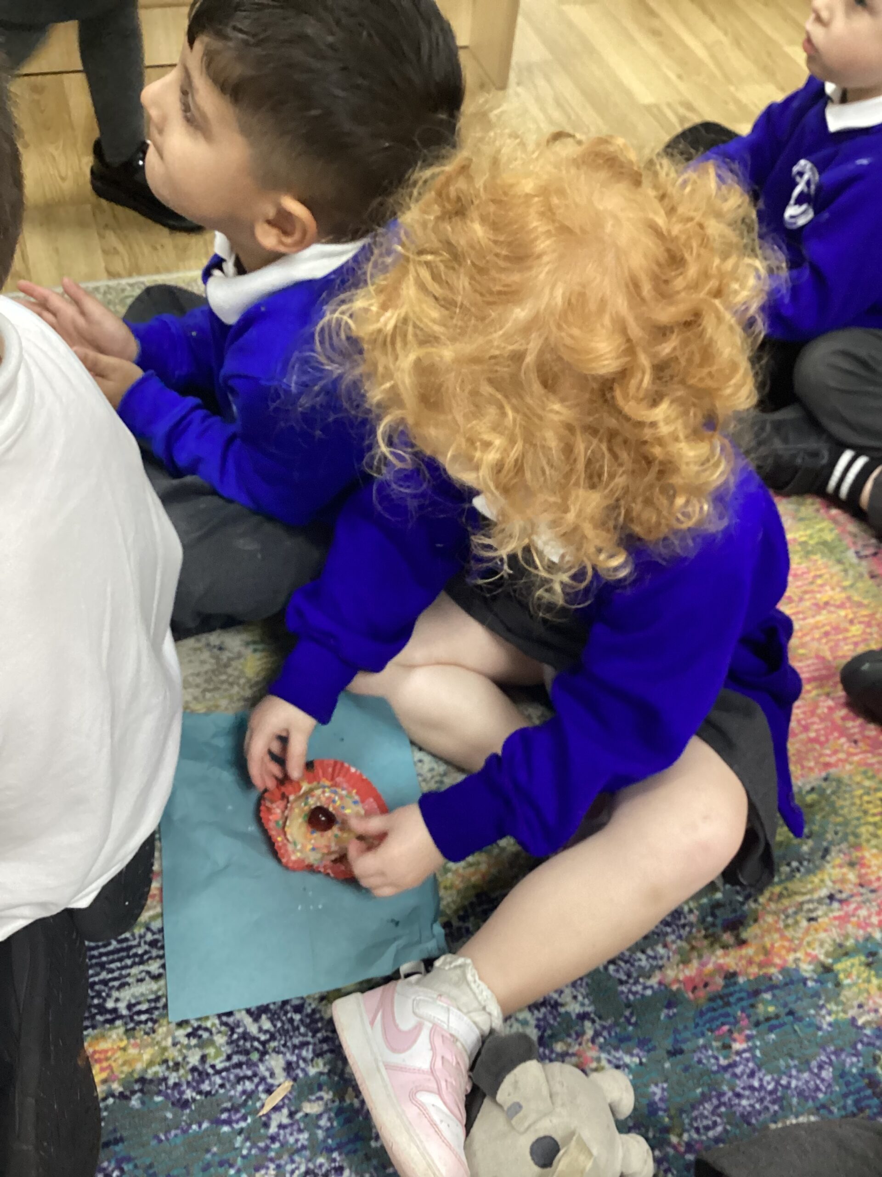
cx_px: 441
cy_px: 588
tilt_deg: -52.2
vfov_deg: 58.4
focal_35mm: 31
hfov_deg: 45.4
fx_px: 1053
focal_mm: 3.3
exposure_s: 1/50
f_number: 2.4
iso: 320
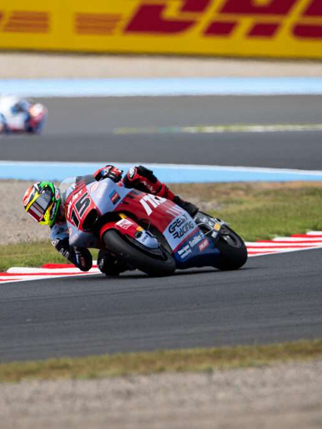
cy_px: 214
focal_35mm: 868
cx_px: 118
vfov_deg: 2.3
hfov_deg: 1.7
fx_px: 10762
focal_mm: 400
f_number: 4
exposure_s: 1/2500
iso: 125
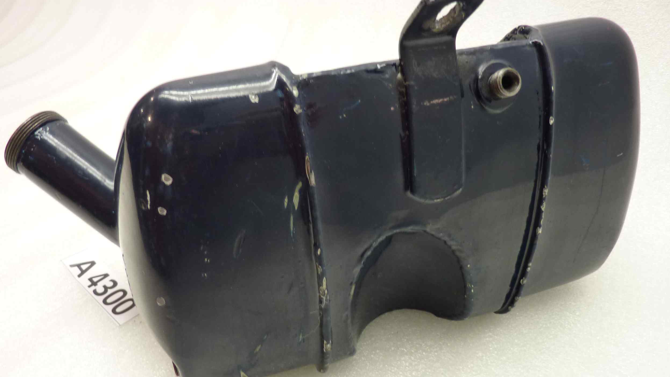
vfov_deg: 41.3
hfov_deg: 67.9
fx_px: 497
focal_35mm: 28
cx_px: 331
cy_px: 230
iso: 125
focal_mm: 4.1
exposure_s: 1/8
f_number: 3.3
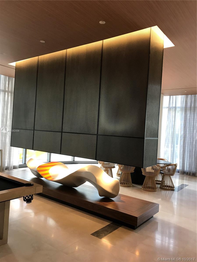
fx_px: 212
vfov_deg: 63.4
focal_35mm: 28
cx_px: 98
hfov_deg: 49.7
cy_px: 131
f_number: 1.8
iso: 40
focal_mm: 3.99
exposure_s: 1/15
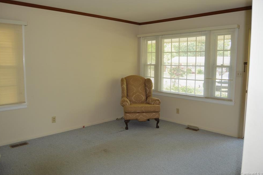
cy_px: 85
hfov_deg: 65.5
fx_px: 204
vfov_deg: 46.3
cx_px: 133
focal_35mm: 28
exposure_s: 1/80
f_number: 4
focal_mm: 18
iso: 400
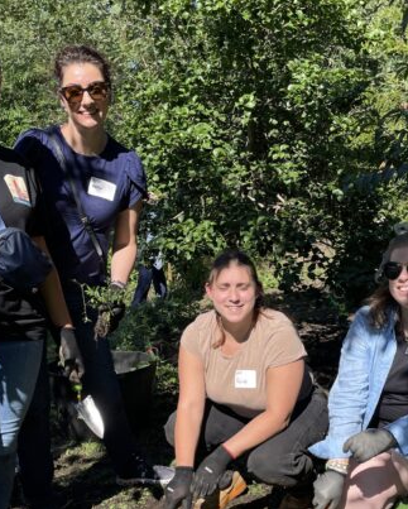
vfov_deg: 52.8
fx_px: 513
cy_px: 255
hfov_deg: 43.4
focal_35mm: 34
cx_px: 205
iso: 50
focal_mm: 4.2
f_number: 1.6
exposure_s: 1/2257
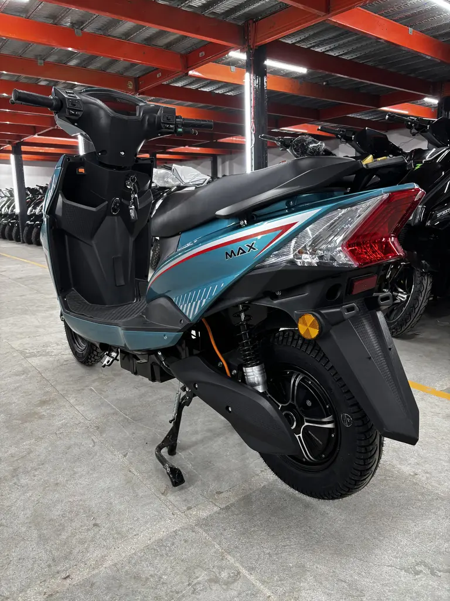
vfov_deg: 67.3
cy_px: 300
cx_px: 225
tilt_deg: -11.9
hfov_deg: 53.1
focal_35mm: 26
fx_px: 451
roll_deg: -0.4
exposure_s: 1/50
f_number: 1.6
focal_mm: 5.96
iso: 160
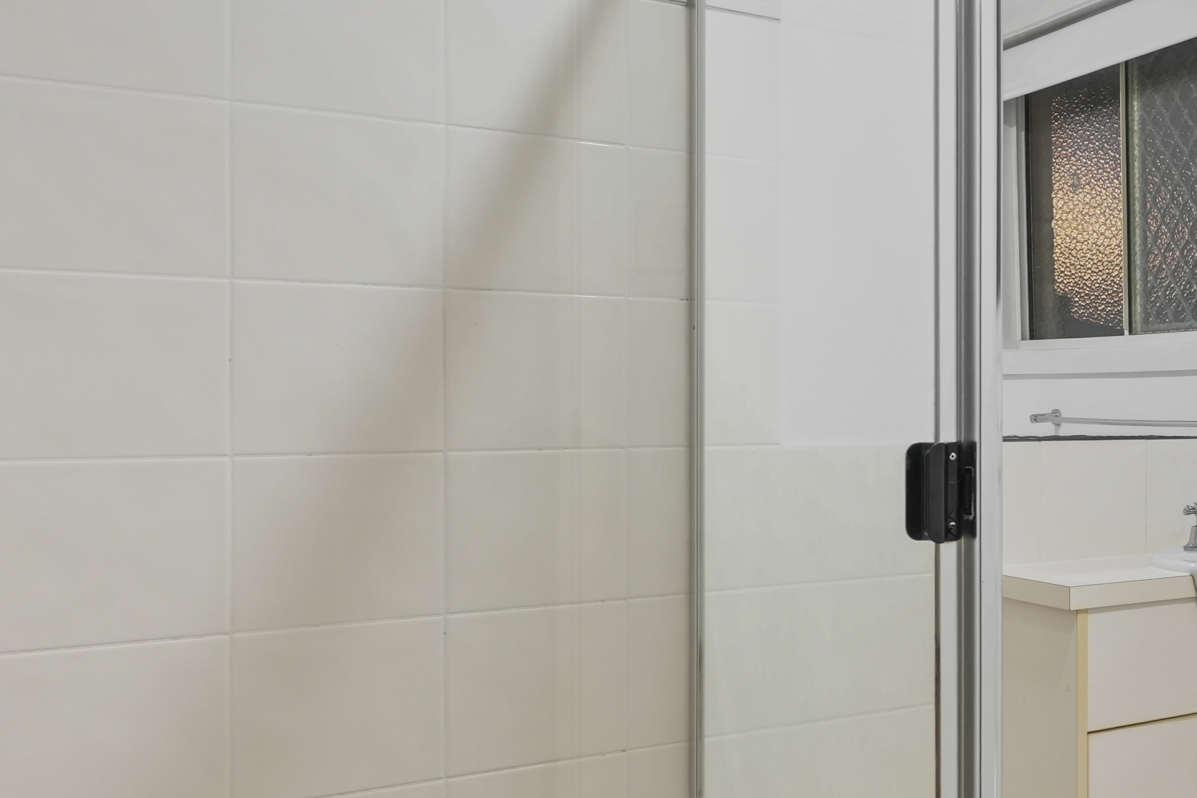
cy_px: 387
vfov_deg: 31.2
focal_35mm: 43
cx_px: 1438
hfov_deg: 35.6
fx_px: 1429
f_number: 7.1
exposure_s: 1/2.5
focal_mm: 16
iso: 800
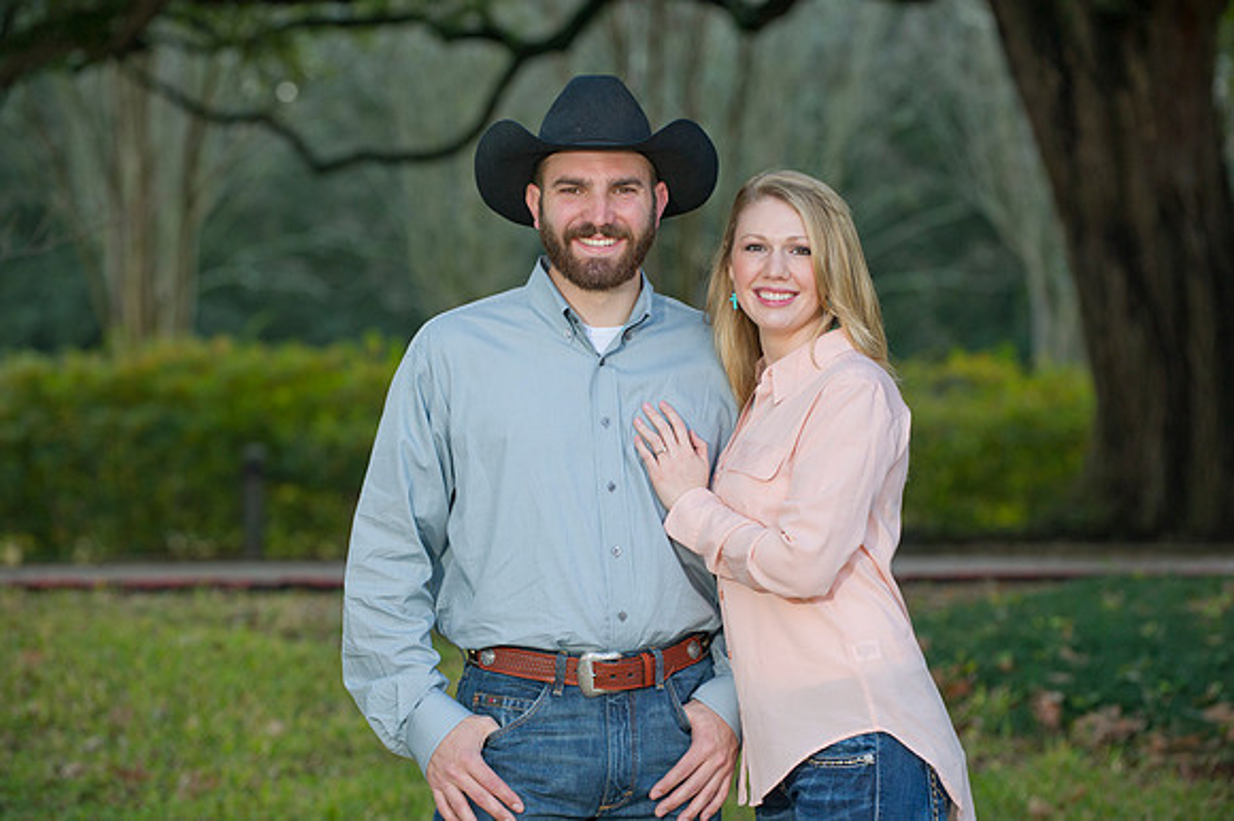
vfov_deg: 10.5
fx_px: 4453
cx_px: 617
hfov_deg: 15.8
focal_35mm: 130
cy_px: 410
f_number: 3.5
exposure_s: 1/320
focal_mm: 130
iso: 250
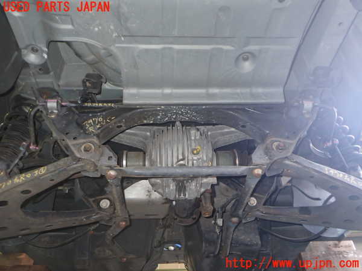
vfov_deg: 46.8
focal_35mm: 30
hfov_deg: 60.0
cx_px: 181
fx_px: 314
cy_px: 136
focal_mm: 5.4
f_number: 2.3
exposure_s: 1/30
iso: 400
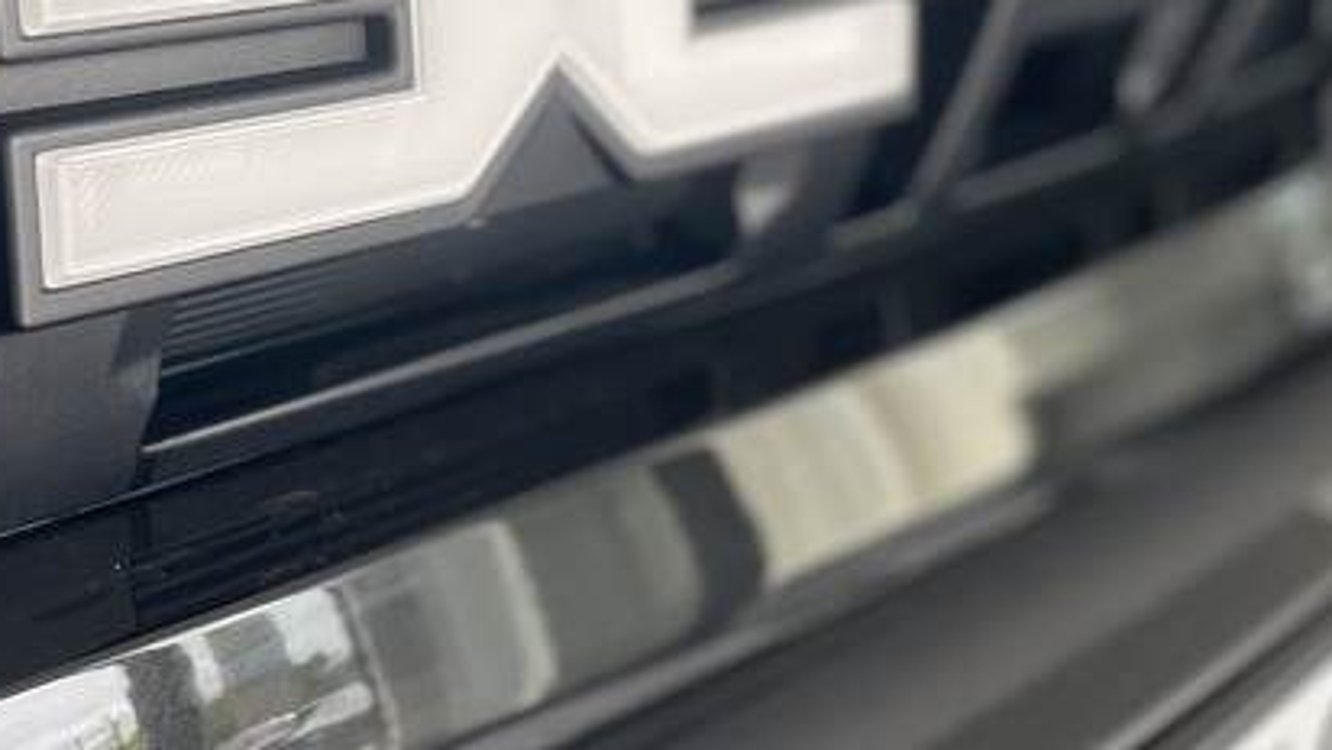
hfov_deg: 37.5
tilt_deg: -13.0
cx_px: 472
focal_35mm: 55
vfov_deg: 21.5
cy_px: 116
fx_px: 1943
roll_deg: +0.5
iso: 40
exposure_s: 1/256
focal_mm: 4.2
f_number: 1.6
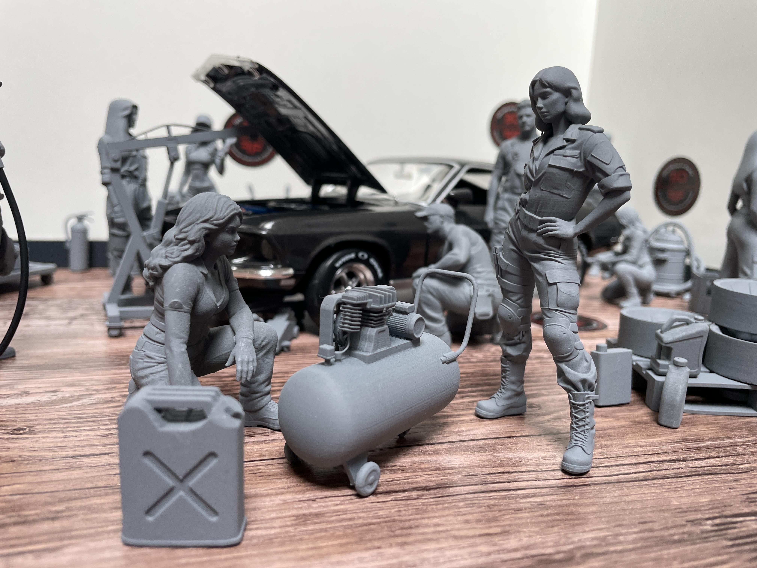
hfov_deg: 67.3
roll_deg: -2.5
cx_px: 378
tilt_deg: -9.0
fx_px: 569
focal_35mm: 26
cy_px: 284
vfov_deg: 53.1
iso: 80
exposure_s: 1/100
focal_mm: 4.2
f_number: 1.6
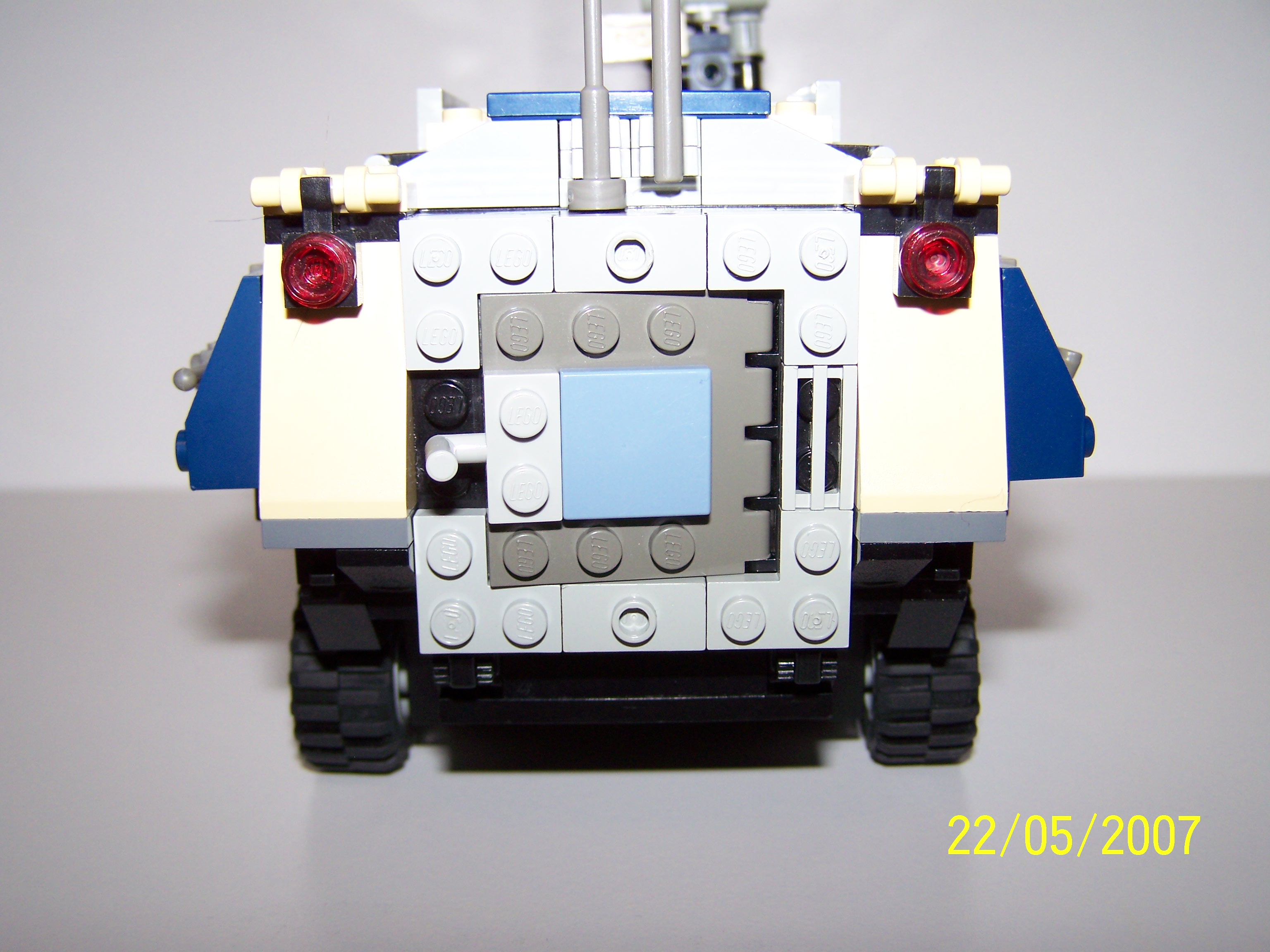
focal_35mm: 38
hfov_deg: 49.0
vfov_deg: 37.7
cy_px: 476
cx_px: 635
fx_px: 1394
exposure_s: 1/40
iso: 80
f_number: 2.8
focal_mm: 6.3
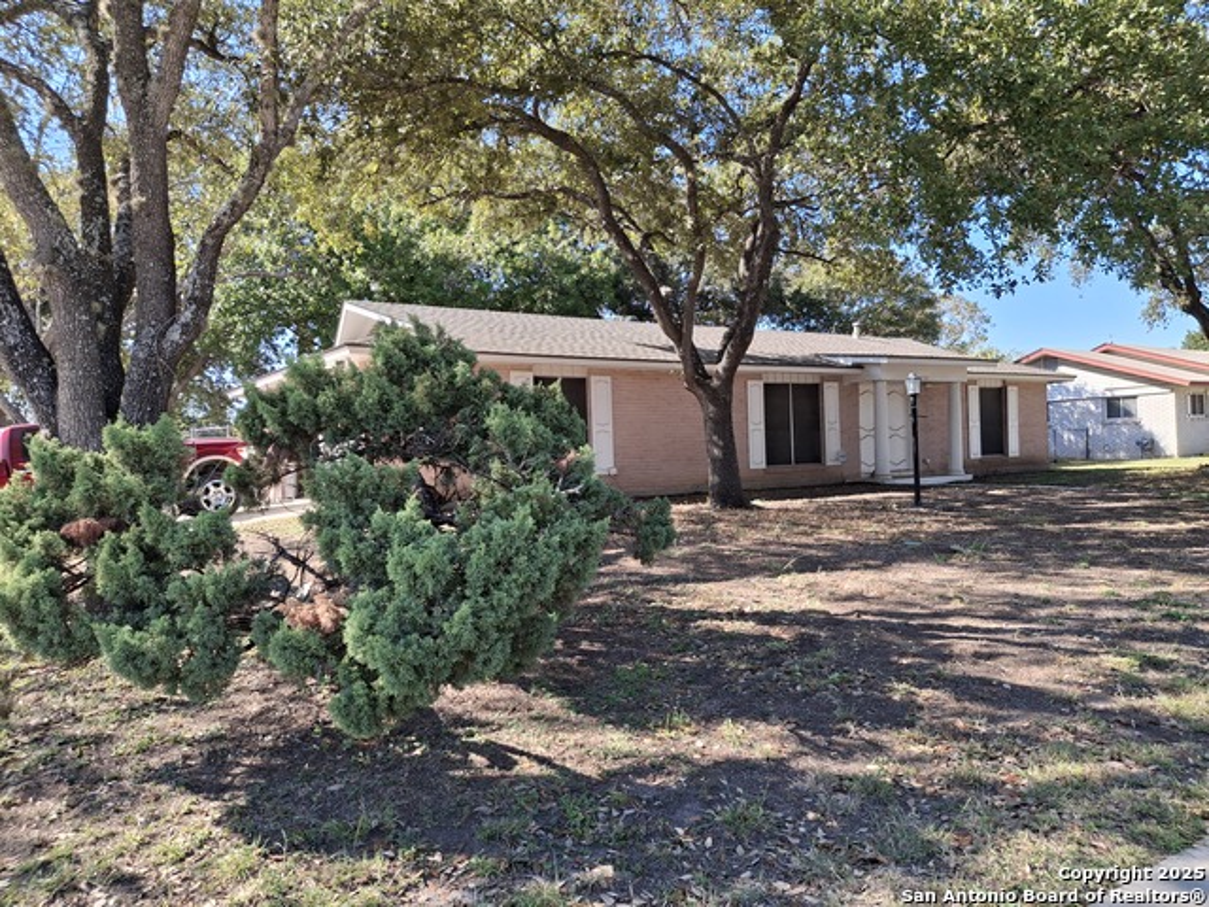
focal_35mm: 25
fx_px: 873
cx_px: 604
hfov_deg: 69.4
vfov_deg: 54.9
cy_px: 454
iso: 32
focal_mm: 4.69
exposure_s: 1/650
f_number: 1.8
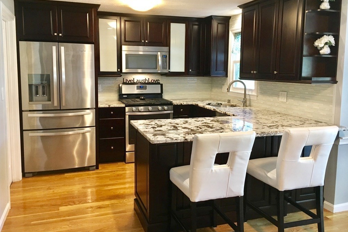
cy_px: 101
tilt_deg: -6.5
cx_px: 172
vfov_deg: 42.2
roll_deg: -1.4
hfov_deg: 60.3
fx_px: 300
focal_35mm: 31
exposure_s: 1/30
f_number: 2.2
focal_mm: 4.15
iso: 100
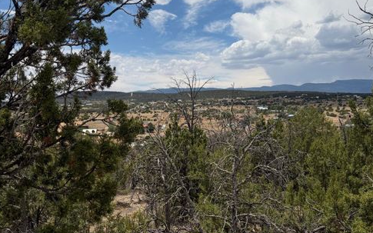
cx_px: 185
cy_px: 135
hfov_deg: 55.3
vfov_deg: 36.2
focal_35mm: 35
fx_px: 356
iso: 100
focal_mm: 6.76
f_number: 1.78
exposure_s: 1/11905
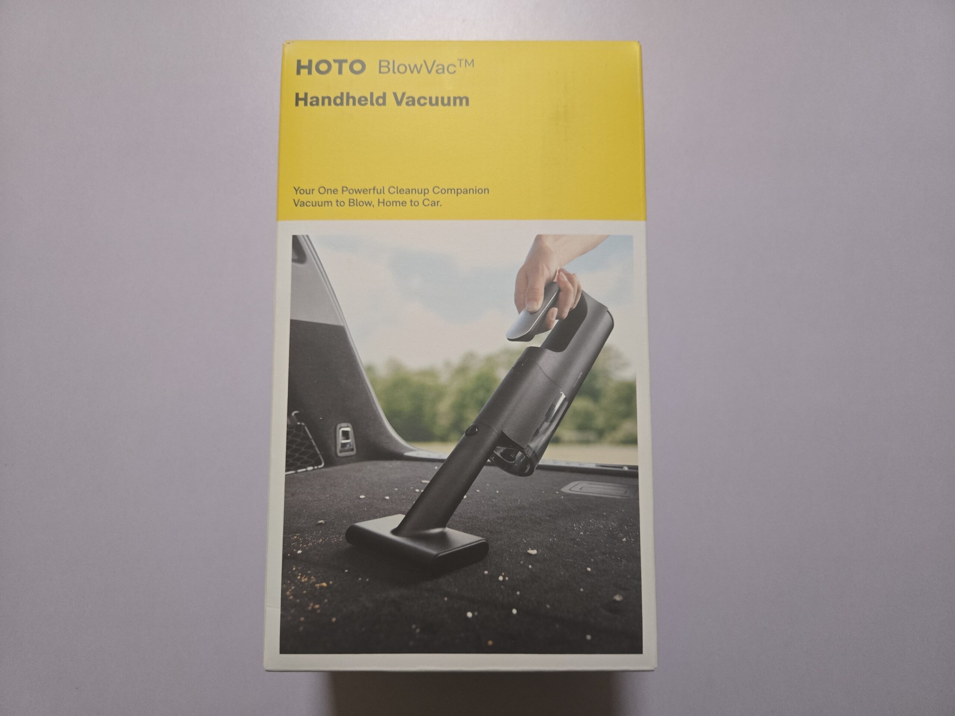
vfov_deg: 58.9
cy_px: 358
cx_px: 478
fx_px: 635
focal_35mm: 23
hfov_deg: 73.9
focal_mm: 5.4
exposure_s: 1/100
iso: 320
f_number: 1.8
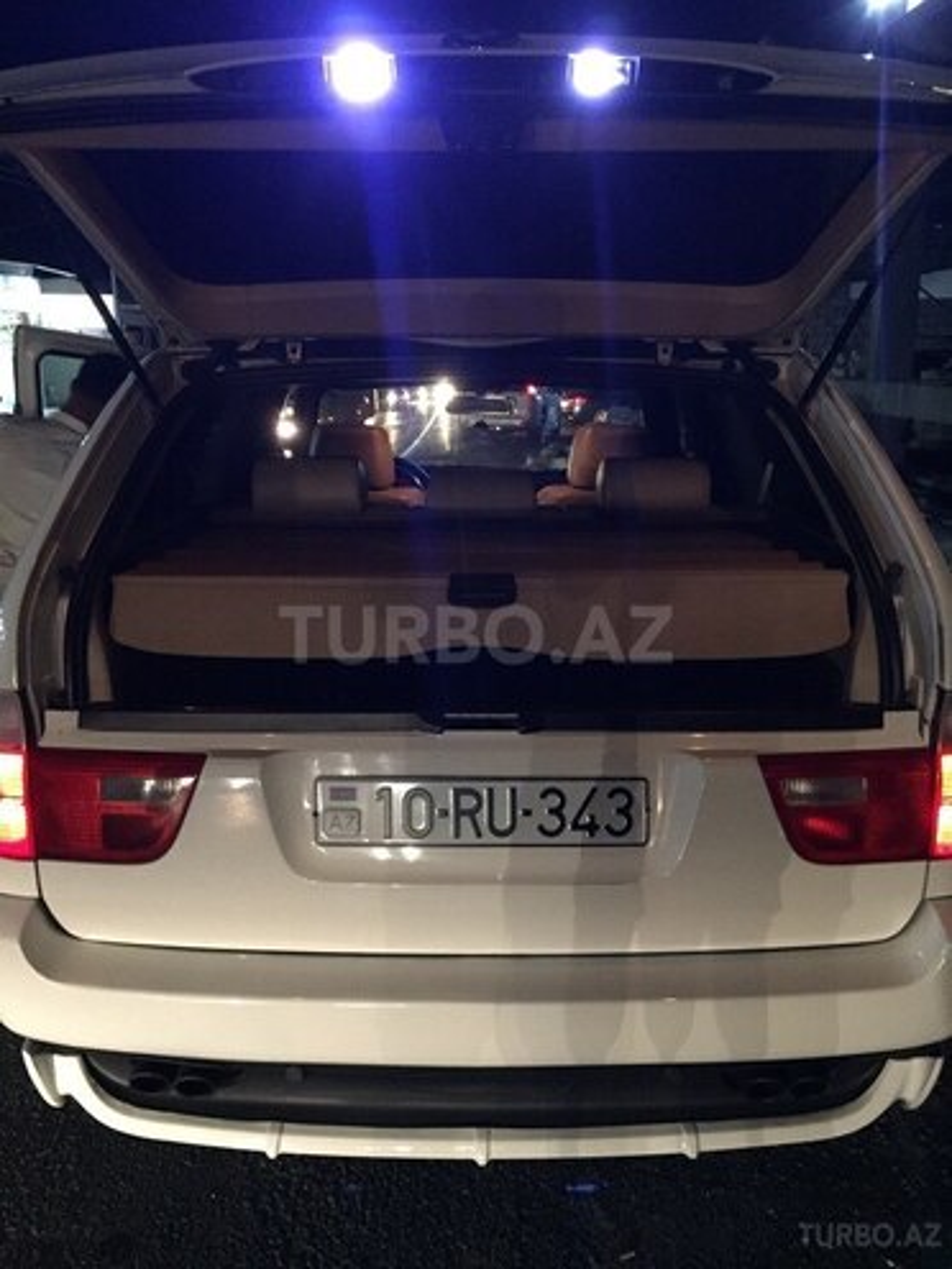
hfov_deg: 48.2
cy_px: 634
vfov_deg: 61.7
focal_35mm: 29
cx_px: 476
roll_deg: +0.6
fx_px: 1063
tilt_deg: -13.9
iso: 320
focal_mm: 4.15
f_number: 2.2
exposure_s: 1/17
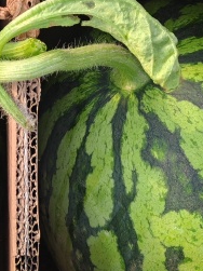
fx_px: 900
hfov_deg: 12.7
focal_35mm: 115
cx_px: -2
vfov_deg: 16.4
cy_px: -63
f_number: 1.95
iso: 50
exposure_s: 1/390
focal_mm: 5.52
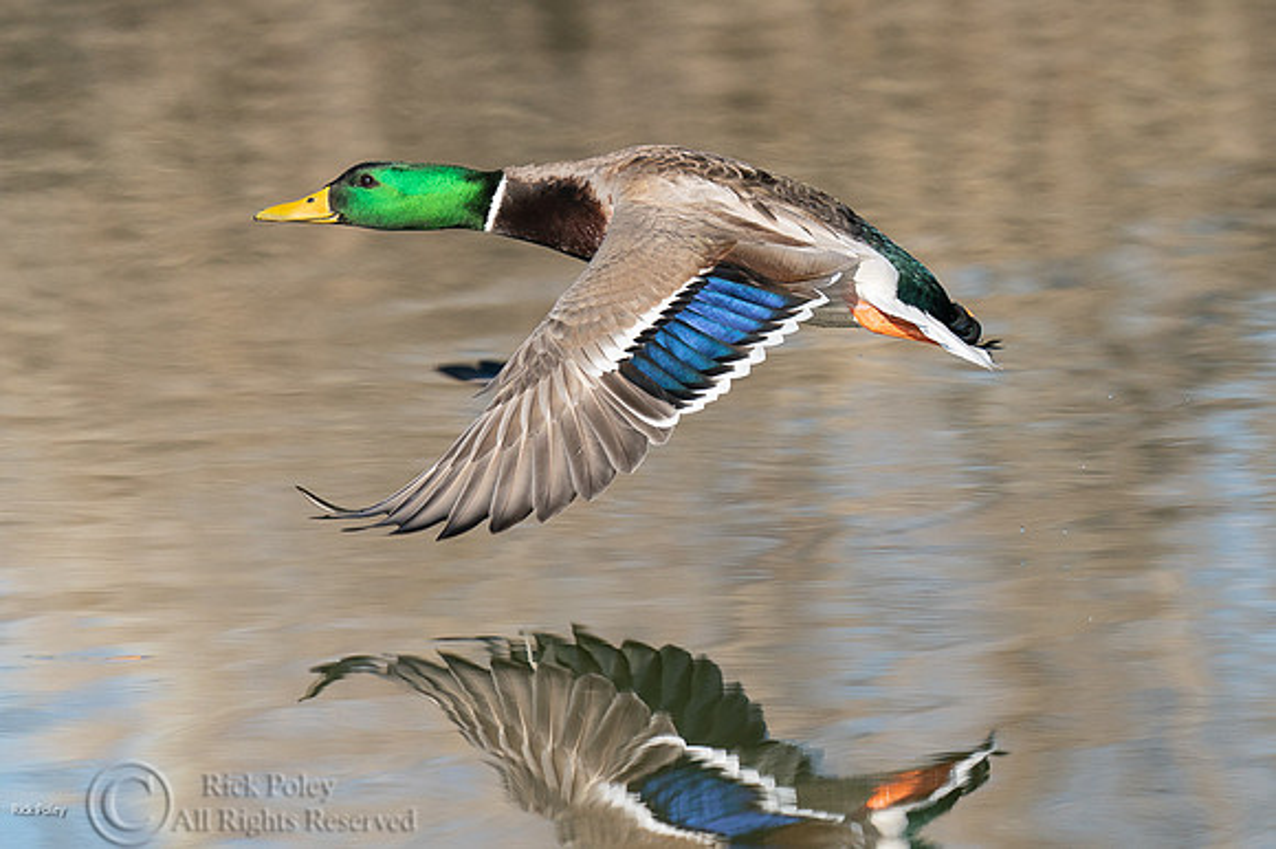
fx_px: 22263
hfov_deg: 3.3
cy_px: 246
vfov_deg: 2.2
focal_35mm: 628
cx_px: 884
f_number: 7.1
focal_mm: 441
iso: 1000
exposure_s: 1/2500
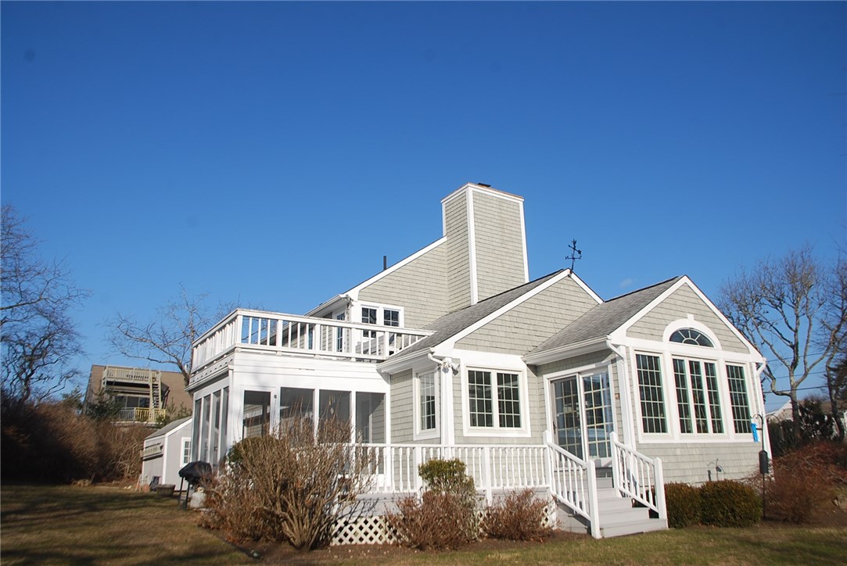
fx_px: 706
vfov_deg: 43.7
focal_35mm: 30
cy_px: 283
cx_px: 424
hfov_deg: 61.9
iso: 100
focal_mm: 20
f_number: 9
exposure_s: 1/250
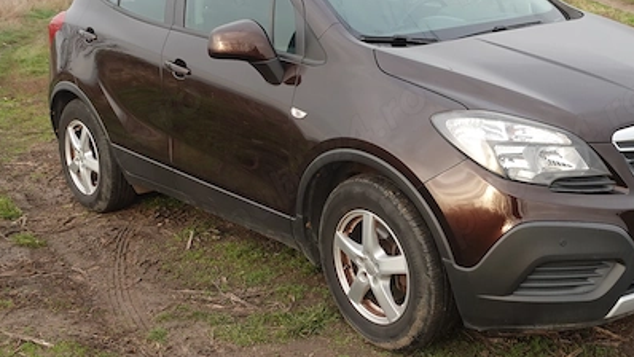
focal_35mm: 49
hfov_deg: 41.4
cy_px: 139
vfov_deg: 24.4
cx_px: 435
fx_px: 824
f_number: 3.5
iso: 125
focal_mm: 11.92
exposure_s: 1/80
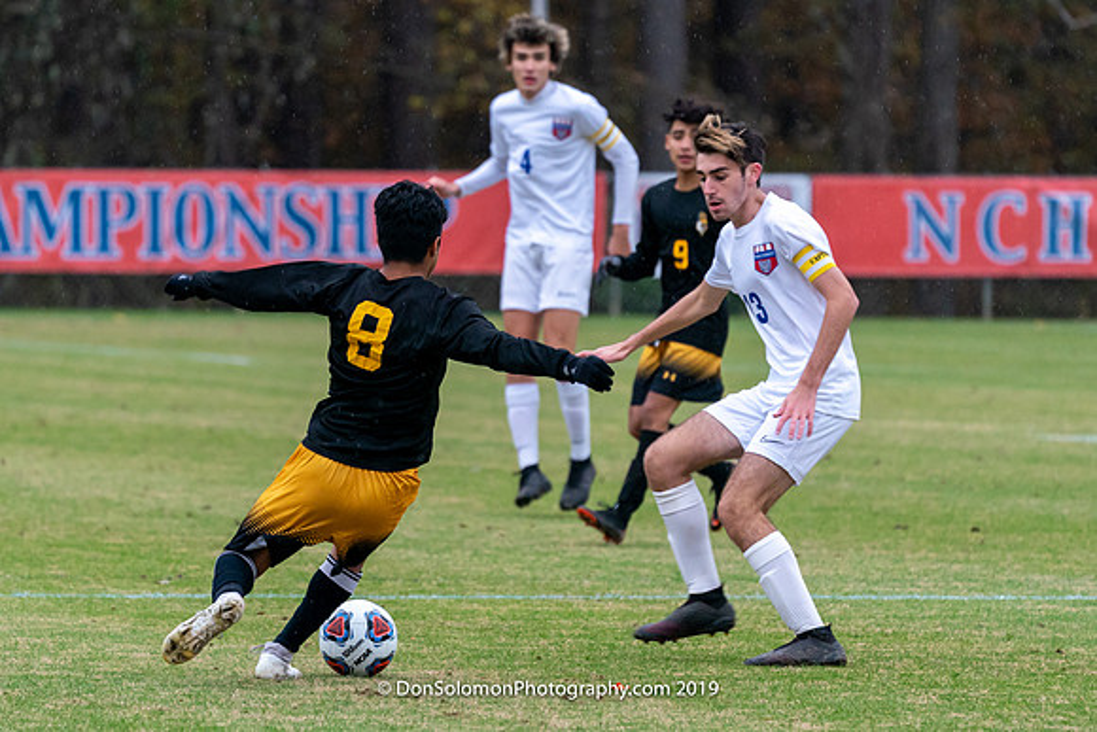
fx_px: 13441
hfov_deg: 4.7
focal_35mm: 441
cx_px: 500
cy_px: 447
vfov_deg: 3.1
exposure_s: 1/800
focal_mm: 312
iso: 2500
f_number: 5.6
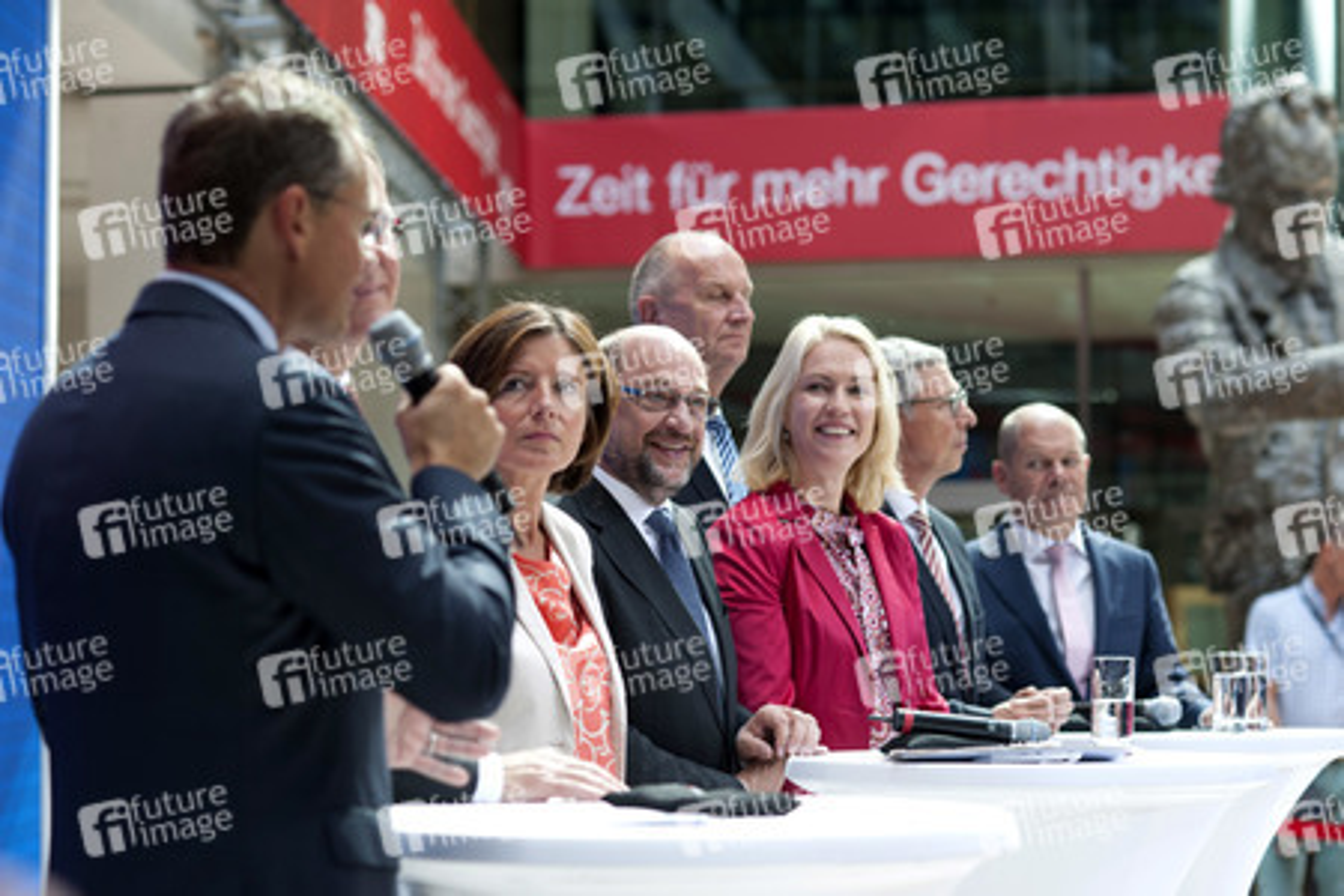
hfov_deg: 19.5
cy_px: 448
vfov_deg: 13.0
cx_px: 672
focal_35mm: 105
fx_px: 3920
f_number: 4
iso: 400
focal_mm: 105
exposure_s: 1/400
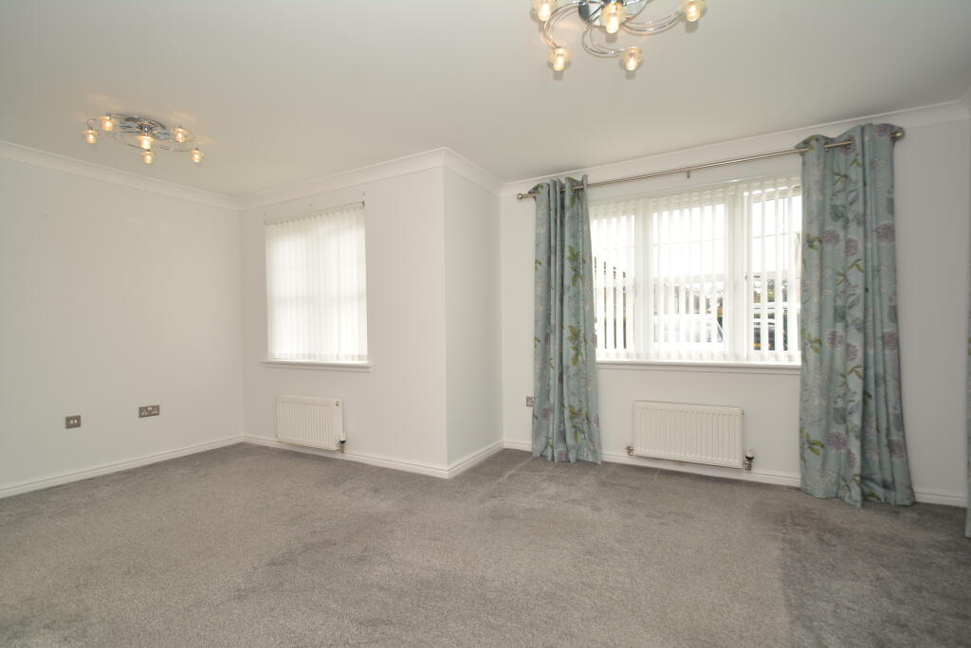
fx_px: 405
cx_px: 486
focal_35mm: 15
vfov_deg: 77.4
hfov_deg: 100.4
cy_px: 324
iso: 200
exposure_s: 1/125
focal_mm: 10
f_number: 5.6
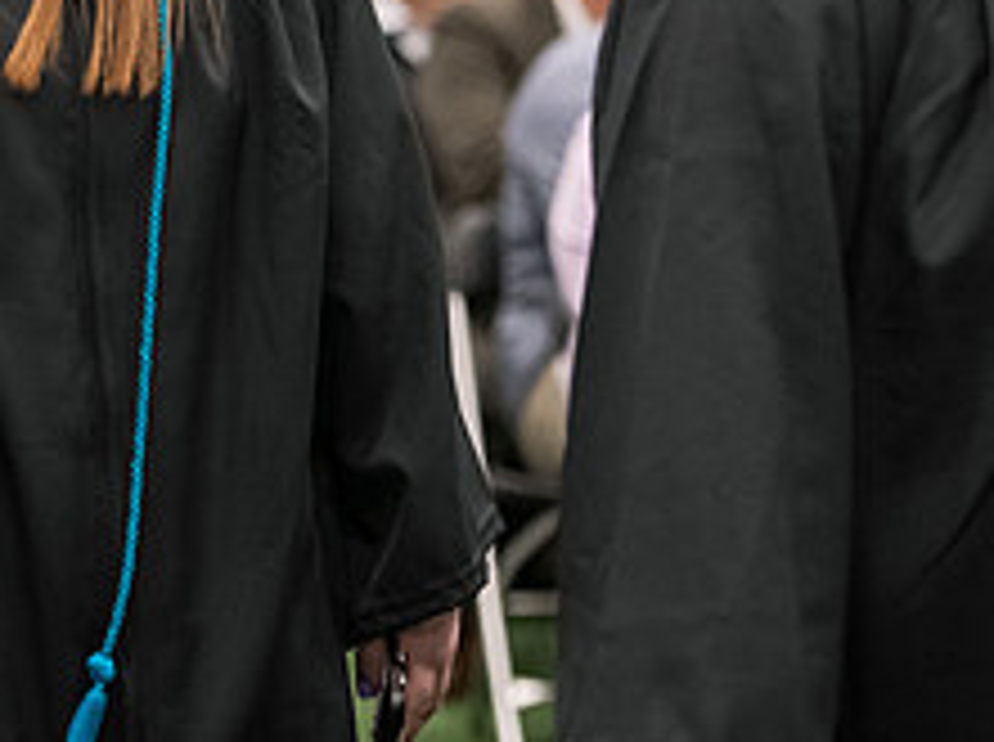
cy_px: -97
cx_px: 103
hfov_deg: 7.7
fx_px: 7396
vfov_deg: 5.7
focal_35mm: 258
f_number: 3.2
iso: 3200
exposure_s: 1/200
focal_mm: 102
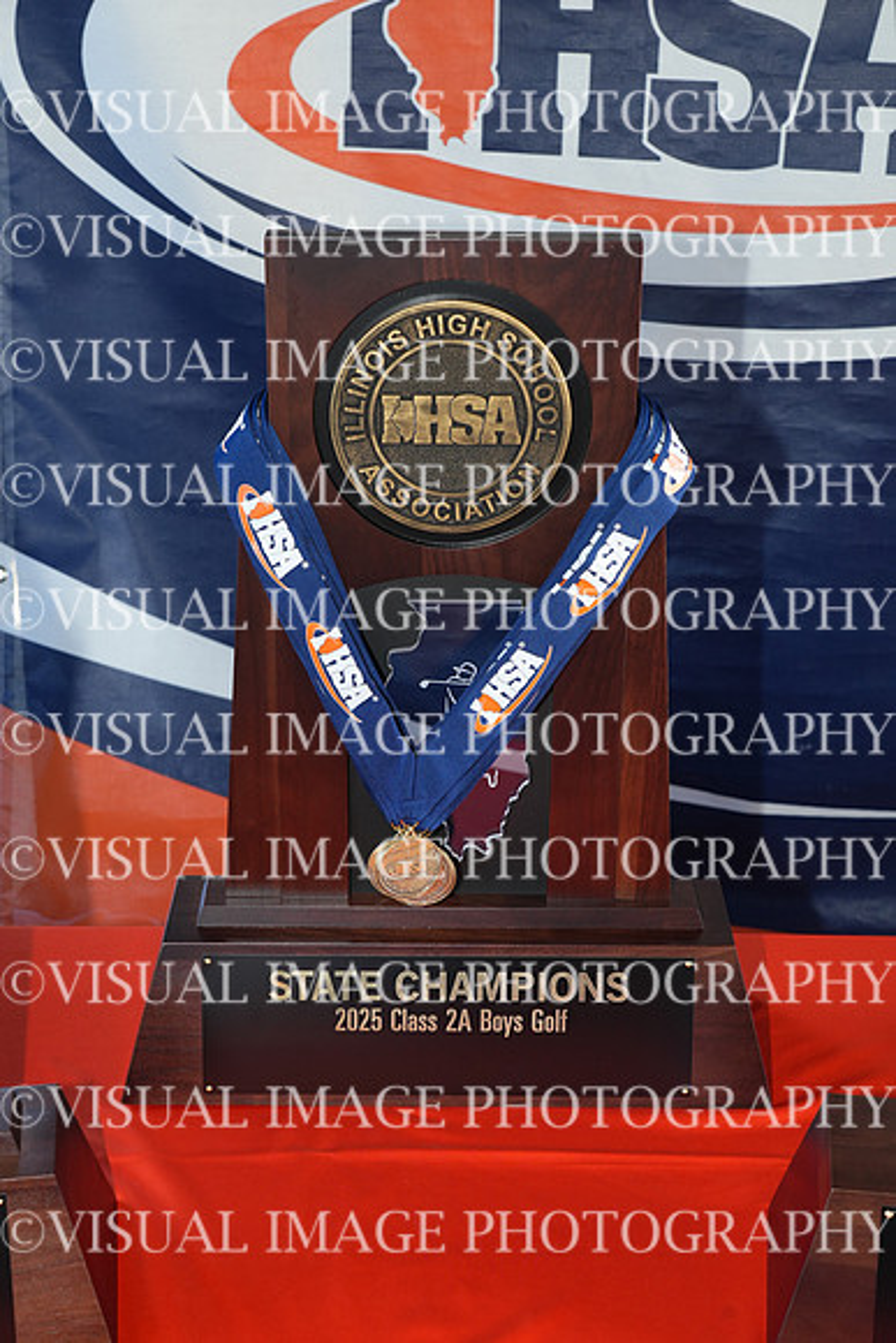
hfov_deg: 25.1
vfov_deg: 36.9
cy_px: 672
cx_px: 448
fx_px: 2015
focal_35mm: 54
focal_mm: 54
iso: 1000
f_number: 8
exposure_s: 1/125
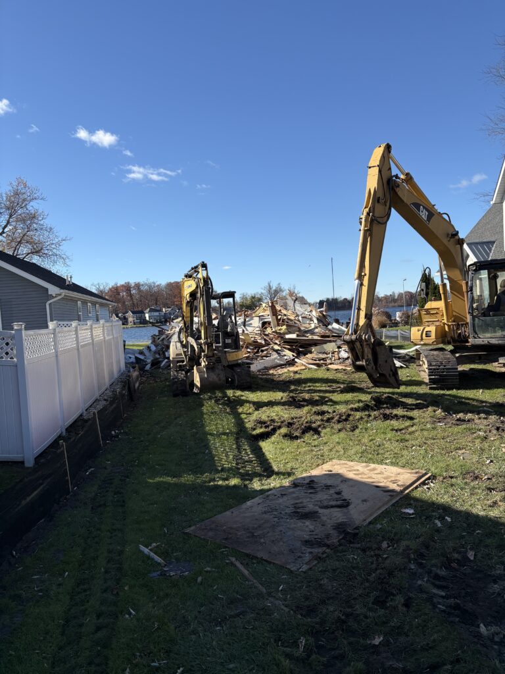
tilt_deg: -0.9
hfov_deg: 53.1
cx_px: 252
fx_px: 506
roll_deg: +0.3
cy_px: 337
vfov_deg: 67.3
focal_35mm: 26
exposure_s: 1/2865
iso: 50
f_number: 1.6
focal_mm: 5.96
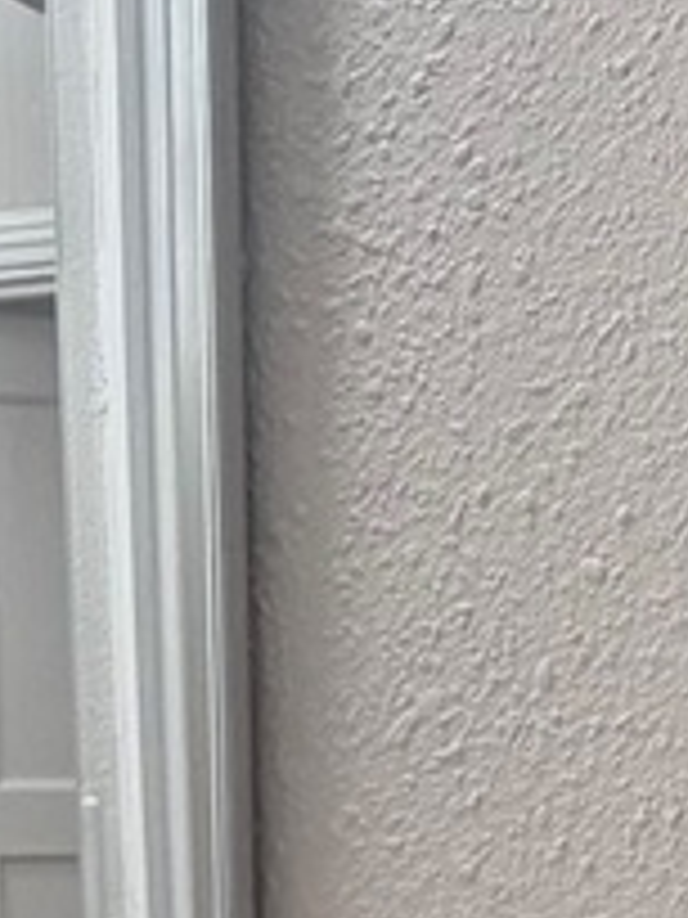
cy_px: 1674
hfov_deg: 14.9
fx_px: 2624
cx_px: 373
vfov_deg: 16.5
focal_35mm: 99
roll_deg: +0.2
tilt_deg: -18.1
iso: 200
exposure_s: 1/60
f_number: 2.2
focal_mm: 2.22
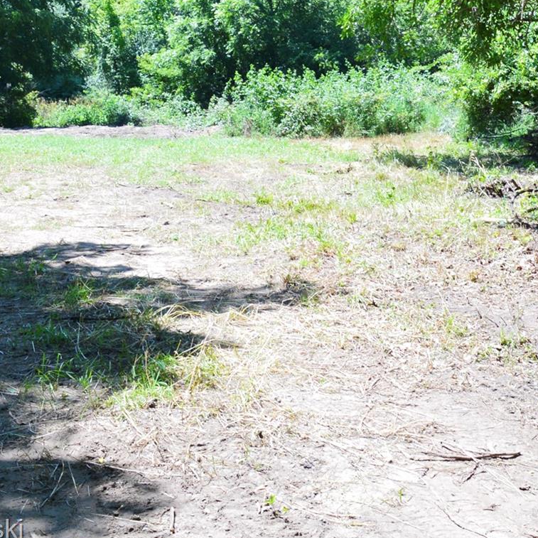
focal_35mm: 62
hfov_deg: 27.4
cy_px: 65
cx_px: 398
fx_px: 1090
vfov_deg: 26.9
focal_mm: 18
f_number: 9
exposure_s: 1/125
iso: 400
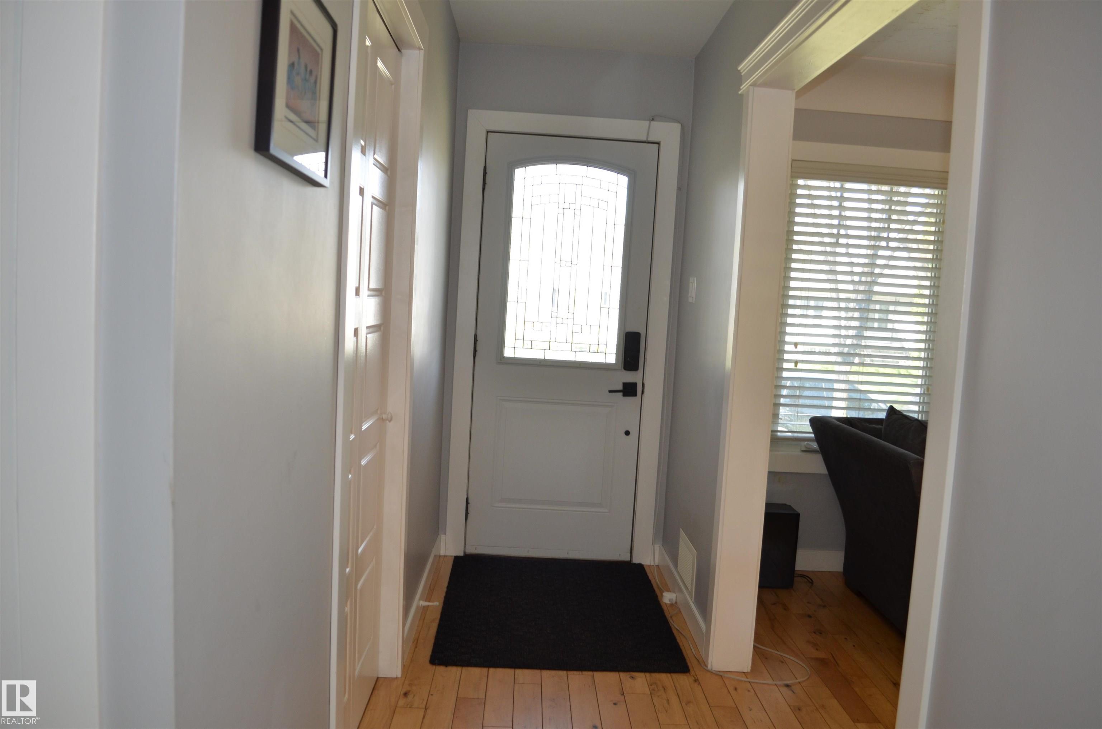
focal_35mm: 27
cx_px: 551
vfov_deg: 47.7
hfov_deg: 67.5
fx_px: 825
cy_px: 364
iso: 400
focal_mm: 18
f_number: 3.5
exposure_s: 1/100
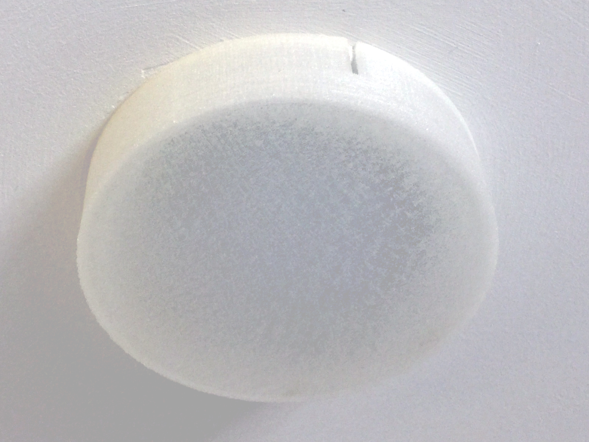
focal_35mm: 29
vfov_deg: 48.2
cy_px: 221
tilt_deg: +48.7
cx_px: 294
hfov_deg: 61.7
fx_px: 494
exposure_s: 1/33
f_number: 2.2
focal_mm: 4.15
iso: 64
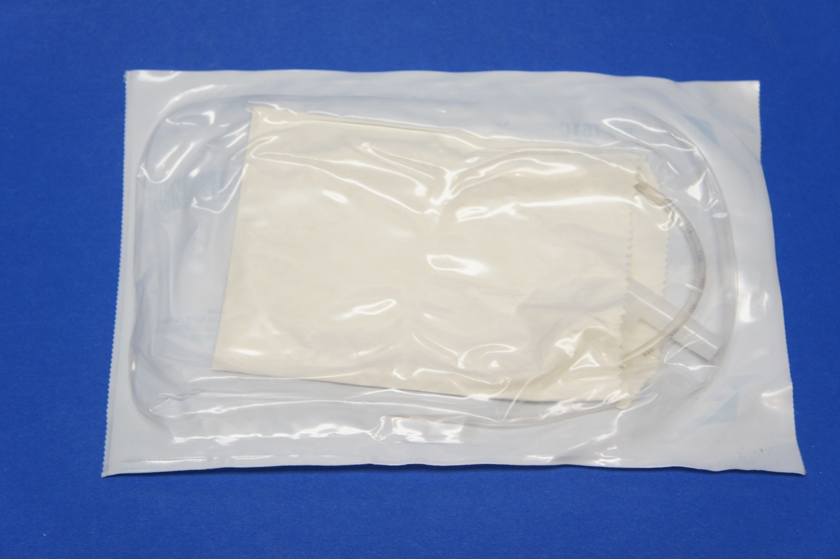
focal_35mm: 60
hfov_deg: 33.4
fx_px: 1399
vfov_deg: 22.6
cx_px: 420
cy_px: 280
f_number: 5.6
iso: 200
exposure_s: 1/25
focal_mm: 40
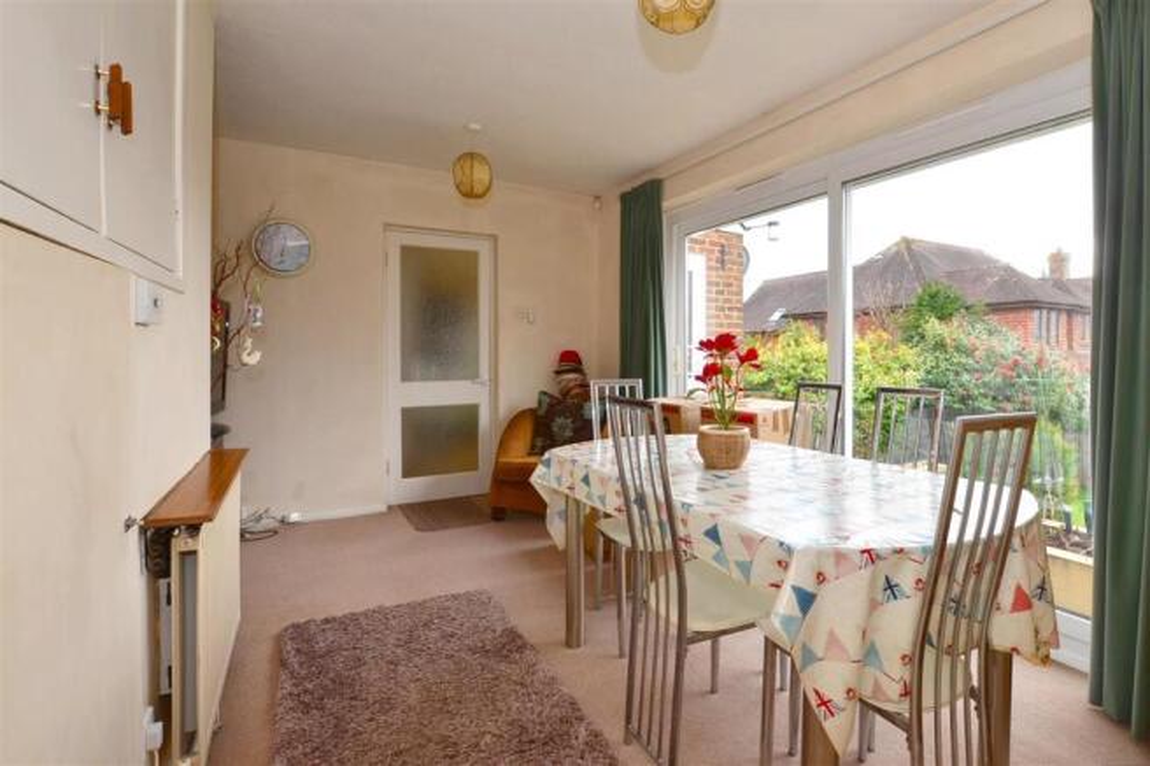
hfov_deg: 100.4
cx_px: 575
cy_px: 383
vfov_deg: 77.3
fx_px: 479
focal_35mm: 15
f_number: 11
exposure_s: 1/40
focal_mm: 10
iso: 400
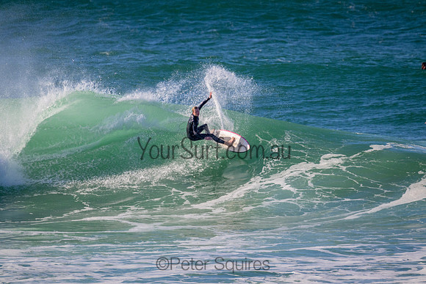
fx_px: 9468
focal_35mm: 800
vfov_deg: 1.7
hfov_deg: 2.6
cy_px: 142
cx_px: 213
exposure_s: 1/2000
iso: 1600
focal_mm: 800
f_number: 11
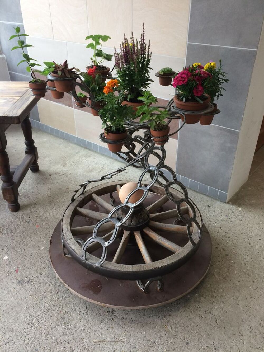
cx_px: 132
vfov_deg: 61.7
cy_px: 176
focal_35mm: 29
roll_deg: -0.5
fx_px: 295
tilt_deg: -34.3
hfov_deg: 48.2
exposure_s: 1/33
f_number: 2.2
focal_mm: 4.15
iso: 32
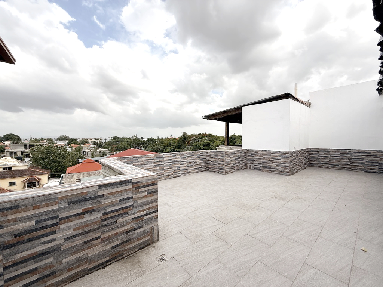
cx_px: 192
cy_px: 144
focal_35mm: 14
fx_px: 155
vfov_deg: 85.7
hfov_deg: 102.1
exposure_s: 1/3125
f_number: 2.2
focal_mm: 2.2
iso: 50
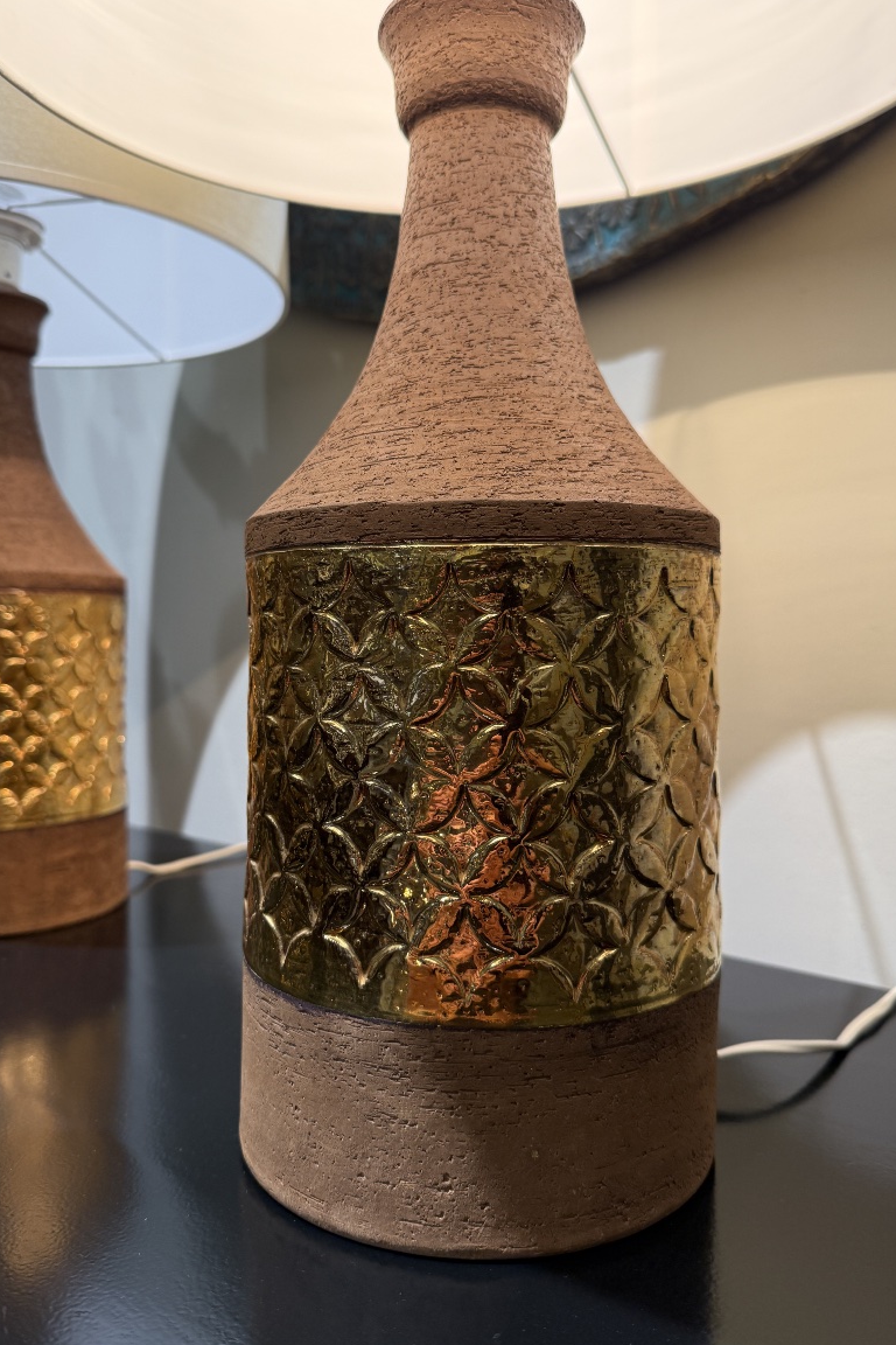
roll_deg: -1.0
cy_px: 661
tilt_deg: -1.2
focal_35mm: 26
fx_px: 971
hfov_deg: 49.5
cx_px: 428
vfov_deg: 69.4
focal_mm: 6.76
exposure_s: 1/100
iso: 125
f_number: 1.78
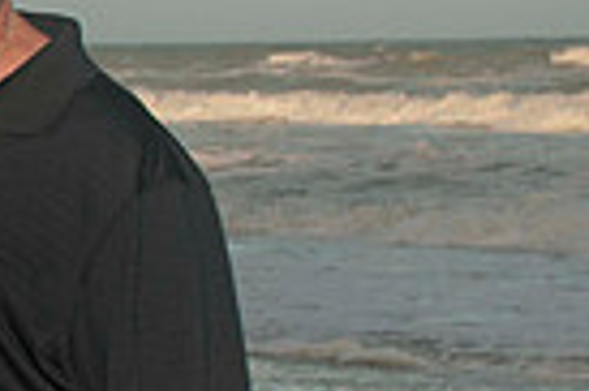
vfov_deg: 6.2
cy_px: 367
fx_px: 3628
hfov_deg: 8.7
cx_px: -606
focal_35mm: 222
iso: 100
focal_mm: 35
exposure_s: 1/125
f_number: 5.6
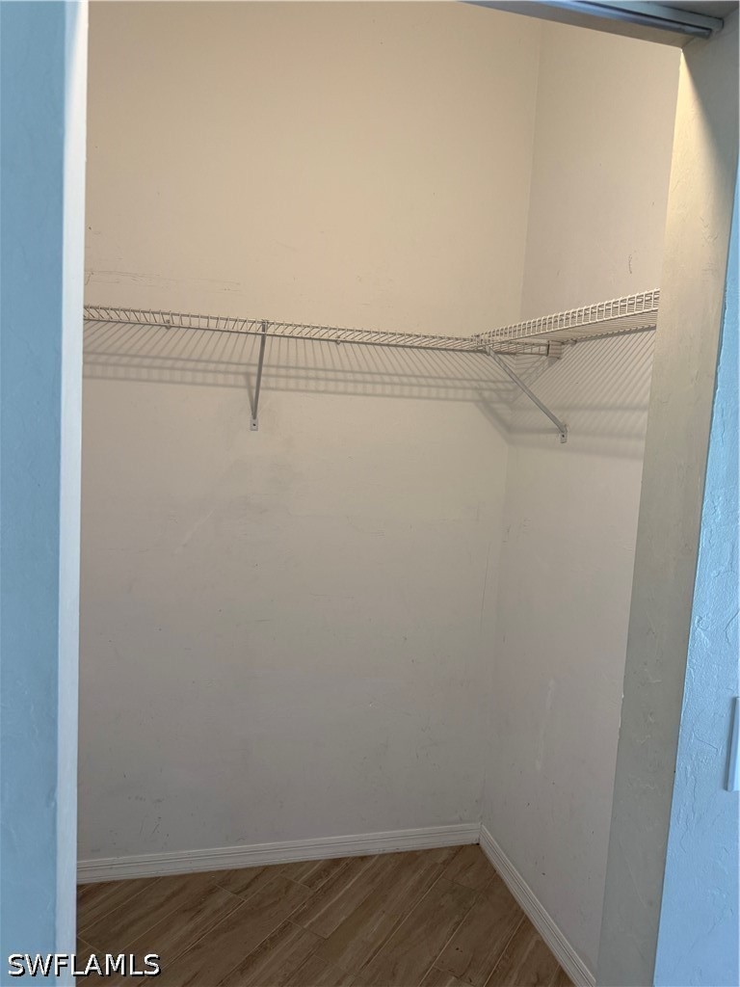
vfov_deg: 71.6
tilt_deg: -4.1
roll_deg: -4.2
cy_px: 494
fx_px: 684
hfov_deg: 56.8
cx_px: 370
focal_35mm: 24
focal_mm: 6.76
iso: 200
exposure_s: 1/120
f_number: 1.78
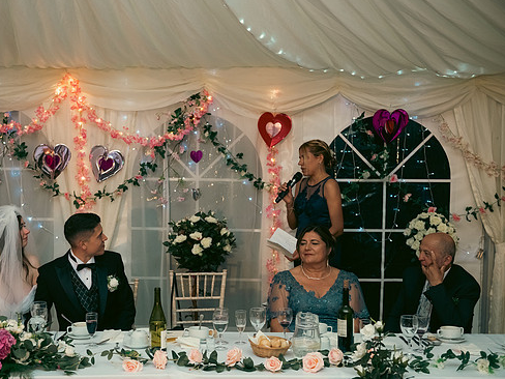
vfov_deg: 30.3
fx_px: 700
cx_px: 214
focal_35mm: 48
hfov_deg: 39.6
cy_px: 195
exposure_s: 1/160
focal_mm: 42
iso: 800
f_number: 3.5
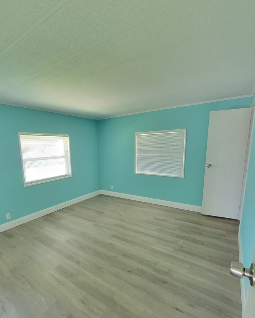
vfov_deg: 92.8
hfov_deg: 80.0
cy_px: 175
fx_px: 151
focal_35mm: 16
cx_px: 111
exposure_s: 1/30
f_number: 2.2
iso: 500
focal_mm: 2.2
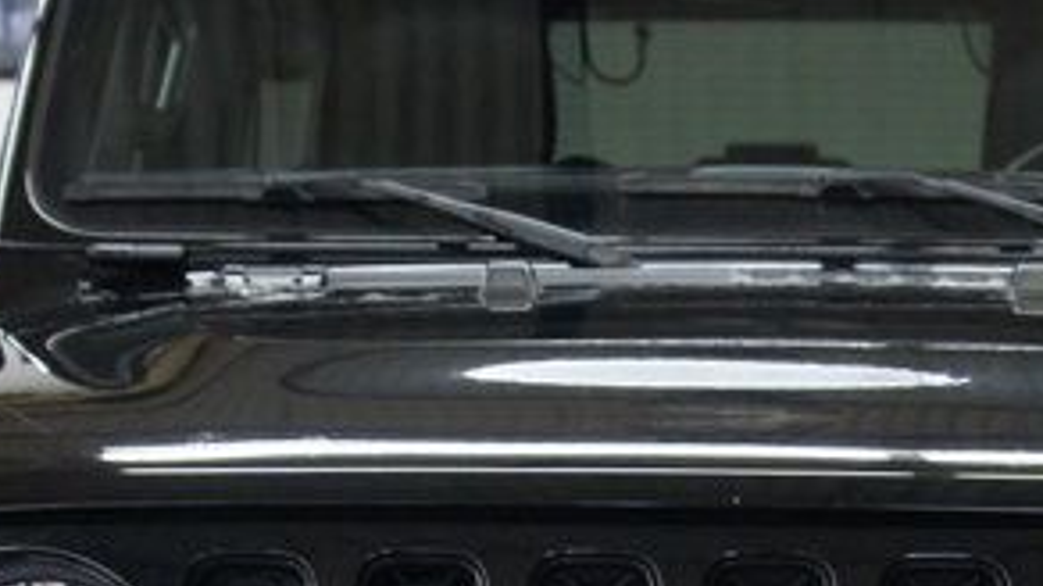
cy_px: 925
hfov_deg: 15.6
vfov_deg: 8.6
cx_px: 686
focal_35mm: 138
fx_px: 3811
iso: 500
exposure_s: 1/40
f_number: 4
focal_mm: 25
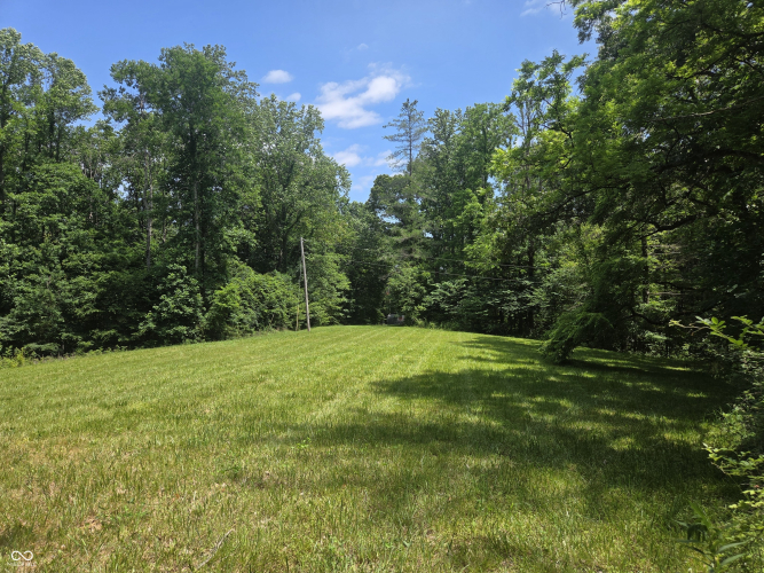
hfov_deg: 73.9
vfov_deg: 58.9
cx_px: 382
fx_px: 508
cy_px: 286
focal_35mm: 23
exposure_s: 1/2805
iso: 80
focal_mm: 5.4
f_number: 1.8
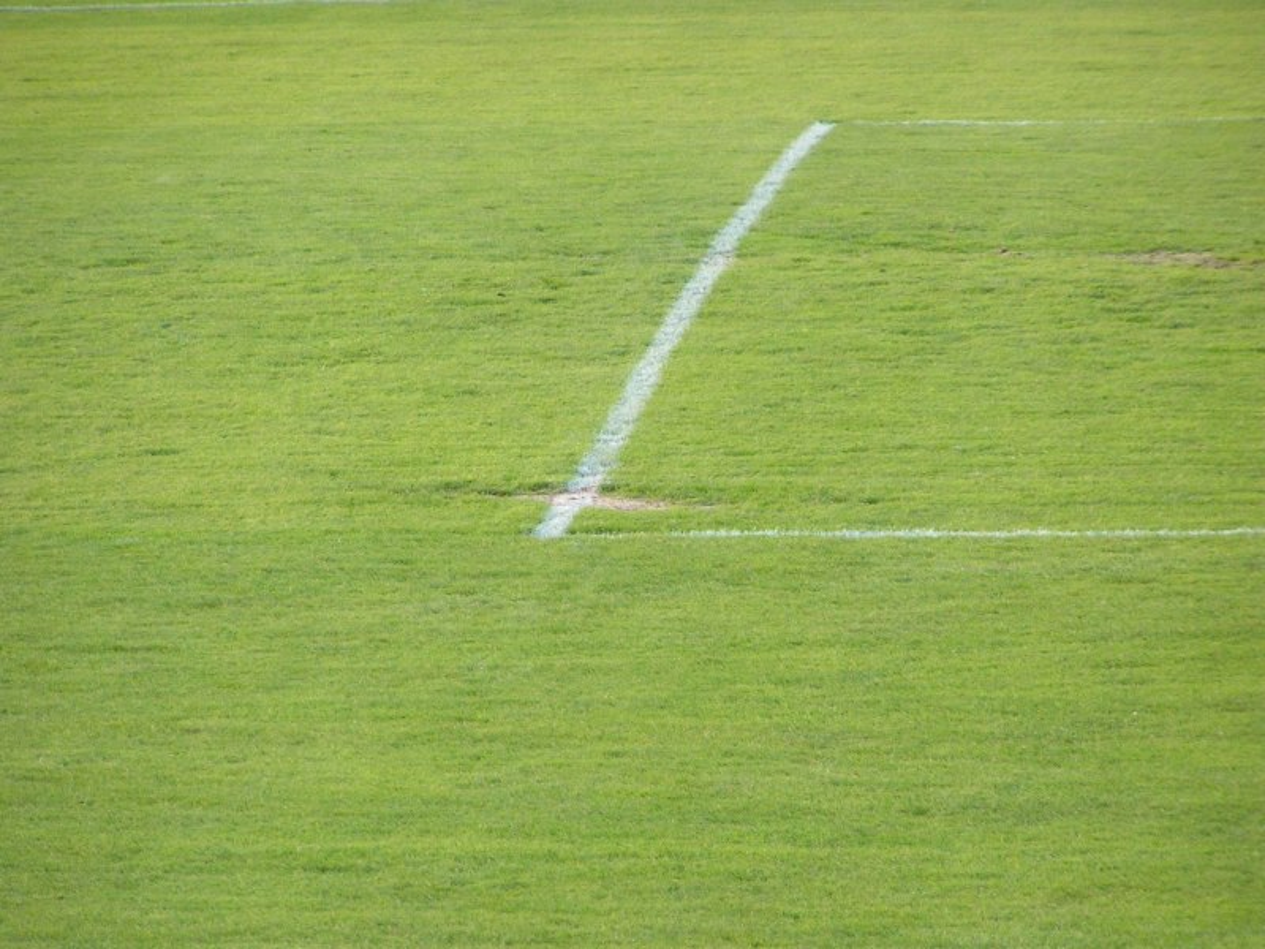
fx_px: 11913
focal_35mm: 326
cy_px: 474
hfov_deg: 6.1
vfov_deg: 4.6
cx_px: 632
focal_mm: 49.8
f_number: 3.5
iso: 200
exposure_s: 1/200
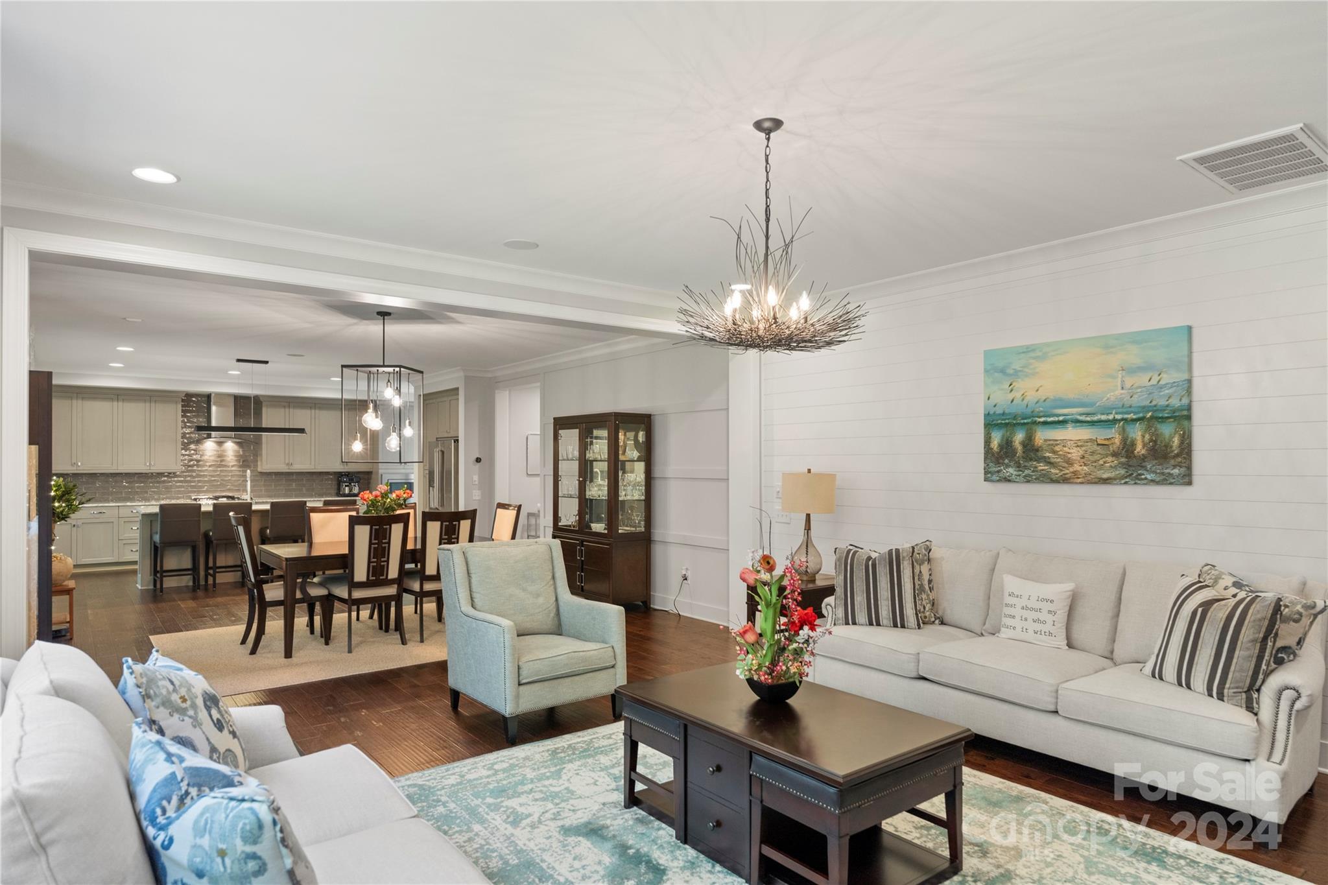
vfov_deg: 59.5
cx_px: 664
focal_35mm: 21
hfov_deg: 81.2
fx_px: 775
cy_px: 442
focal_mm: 21
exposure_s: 1/13
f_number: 5
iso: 640
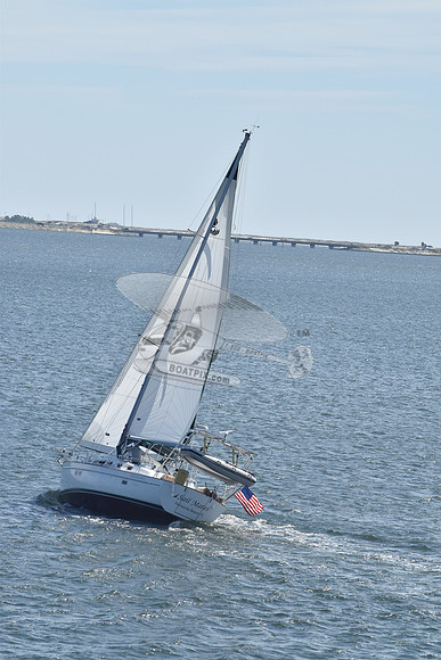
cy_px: 330
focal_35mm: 225
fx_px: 4132
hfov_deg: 6.1
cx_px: 220
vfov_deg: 9.1
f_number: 11
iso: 400
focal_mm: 150
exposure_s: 1/1000
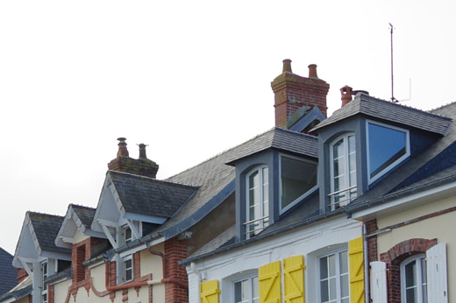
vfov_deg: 11.0
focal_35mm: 122
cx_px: 72
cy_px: 394
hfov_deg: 16.6
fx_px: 1544
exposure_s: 1/200
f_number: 8
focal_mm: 21
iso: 200
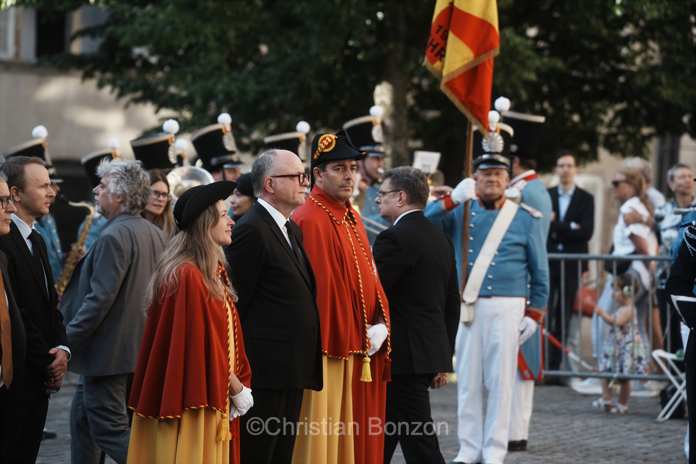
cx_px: 348
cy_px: 232
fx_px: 3866
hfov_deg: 10.3
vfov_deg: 6.9
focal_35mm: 200
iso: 250
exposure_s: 1/400
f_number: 5
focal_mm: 200
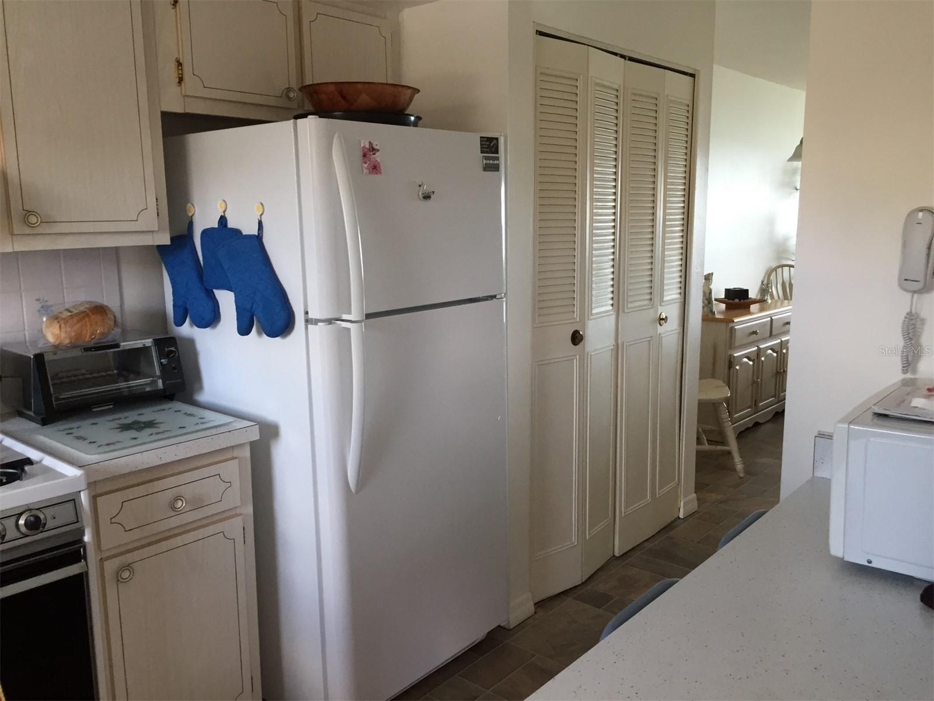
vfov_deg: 48.2
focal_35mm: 29
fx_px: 782
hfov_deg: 61.7
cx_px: 467
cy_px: 350
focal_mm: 4.15
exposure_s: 1/30
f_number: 2.2
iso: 100
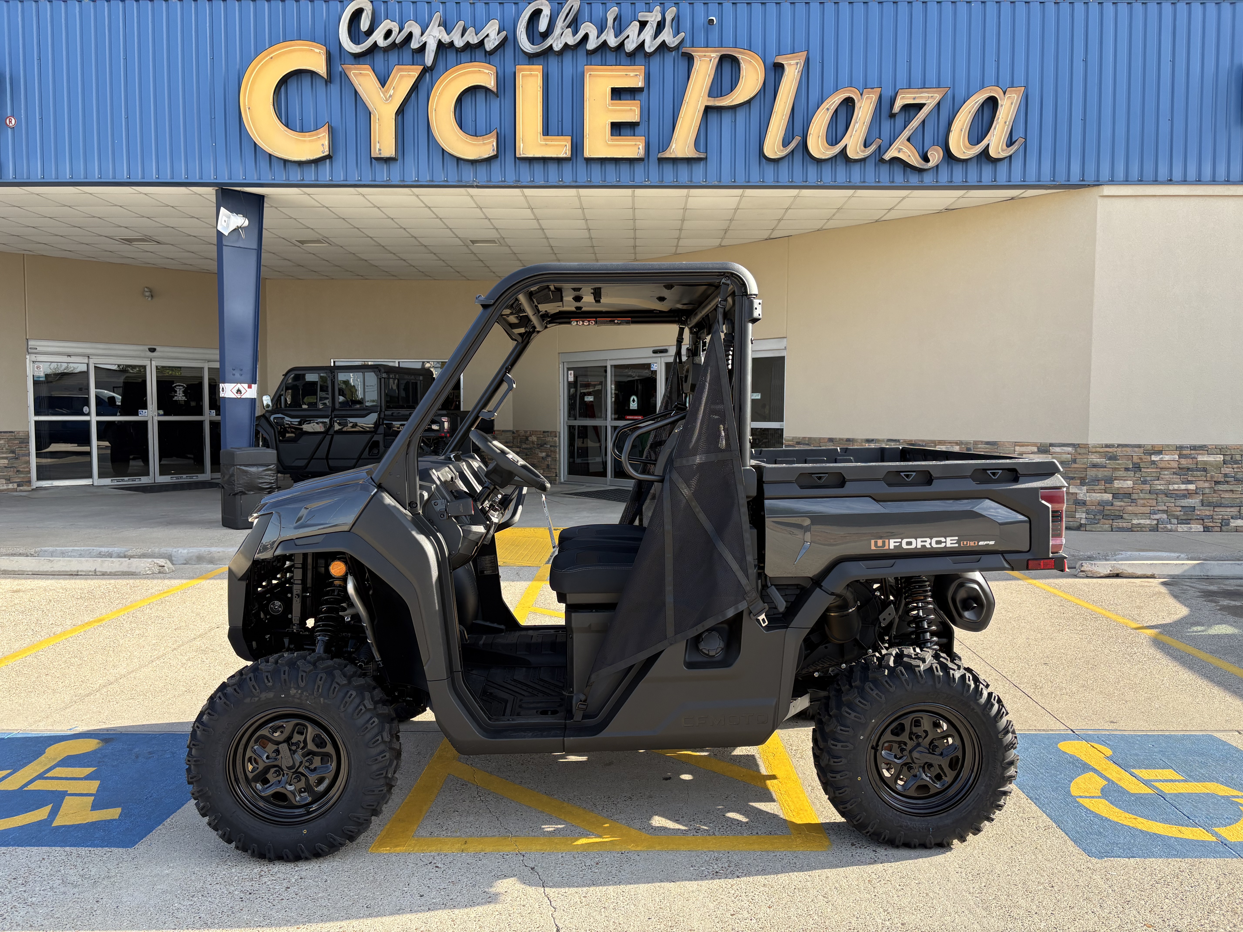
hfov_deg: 67.3
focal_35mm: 26
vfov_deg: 53.1
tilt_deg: -3.9
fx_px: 934
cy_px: 466
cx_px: 622
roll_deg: +1.5
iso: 50
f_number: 1.6
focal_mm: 5.96
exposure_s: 1/687
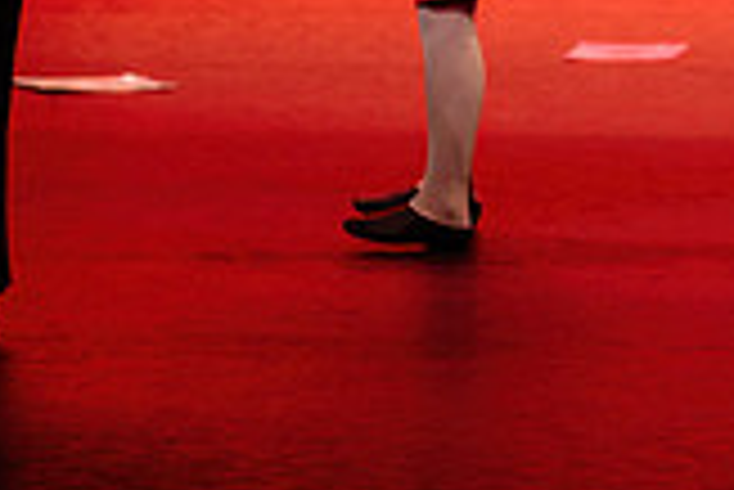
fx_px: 9489
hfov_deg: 4.4
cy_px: -238
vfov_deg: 3.0
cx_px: 1022
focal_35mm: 465
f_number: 2.8
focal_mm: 112
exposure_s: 1/250
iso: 1250
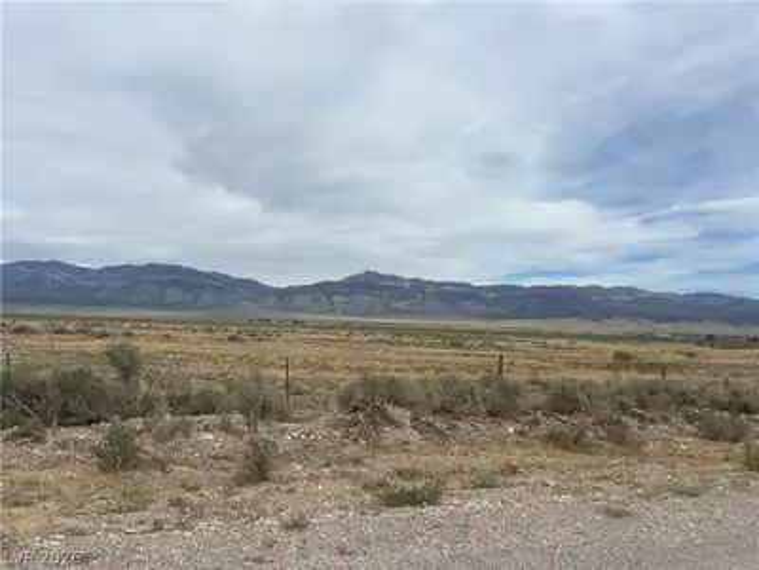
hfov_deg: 67.3
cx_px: 380
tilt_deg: +2.1
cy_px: 285
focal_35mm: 26
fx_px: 570
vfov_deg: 53.1
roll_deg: -1.0
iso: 50
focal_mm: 5.96
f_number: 1.6
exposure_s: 1/5952
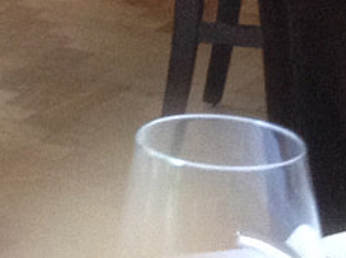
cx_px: -178
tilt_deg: -1.0
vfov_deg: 5.6
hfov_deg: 7.9
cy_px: -557
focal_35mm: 245
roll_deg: -1.3
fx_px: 2445
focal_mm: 4.28
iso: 160
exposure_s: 1/20
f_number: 2.4
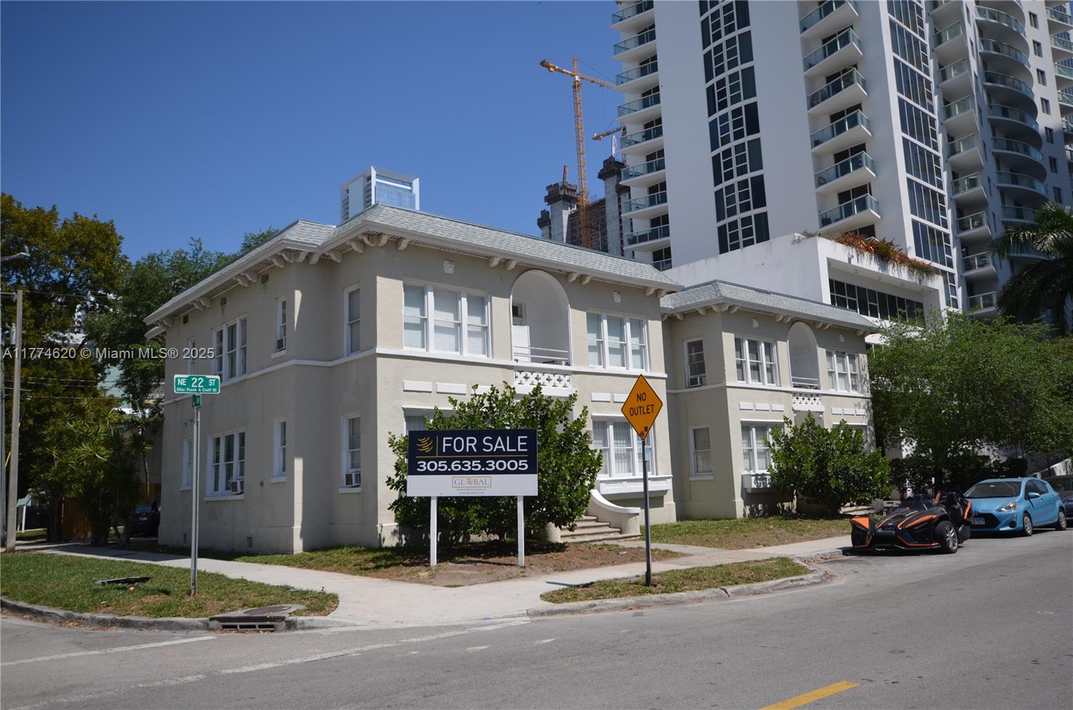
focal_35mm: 27
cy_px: 355
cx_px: 536
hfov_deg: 67.5
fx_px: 803
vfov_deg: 47.7
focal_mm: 18
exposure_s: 1/400
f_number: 8
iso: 100
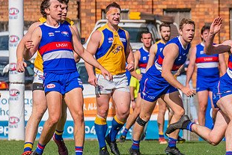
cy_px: 99
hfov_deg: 1.9
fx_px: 6873
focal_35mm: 1066
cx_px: 296
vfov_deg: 1.3
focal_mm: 330
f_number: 10
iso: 800
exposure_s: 1/1600
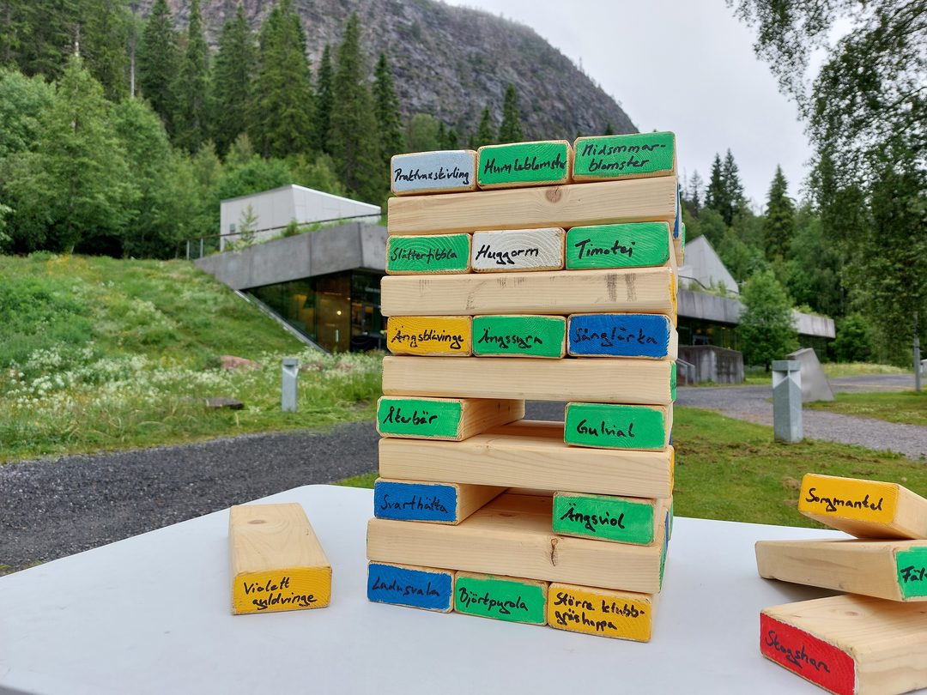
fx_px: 669
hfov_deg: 69.4
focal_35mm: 25
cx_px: 464
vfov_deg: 54.9
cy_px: 348
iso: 25
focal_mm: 5.23
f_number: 1.8
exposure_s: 1/150
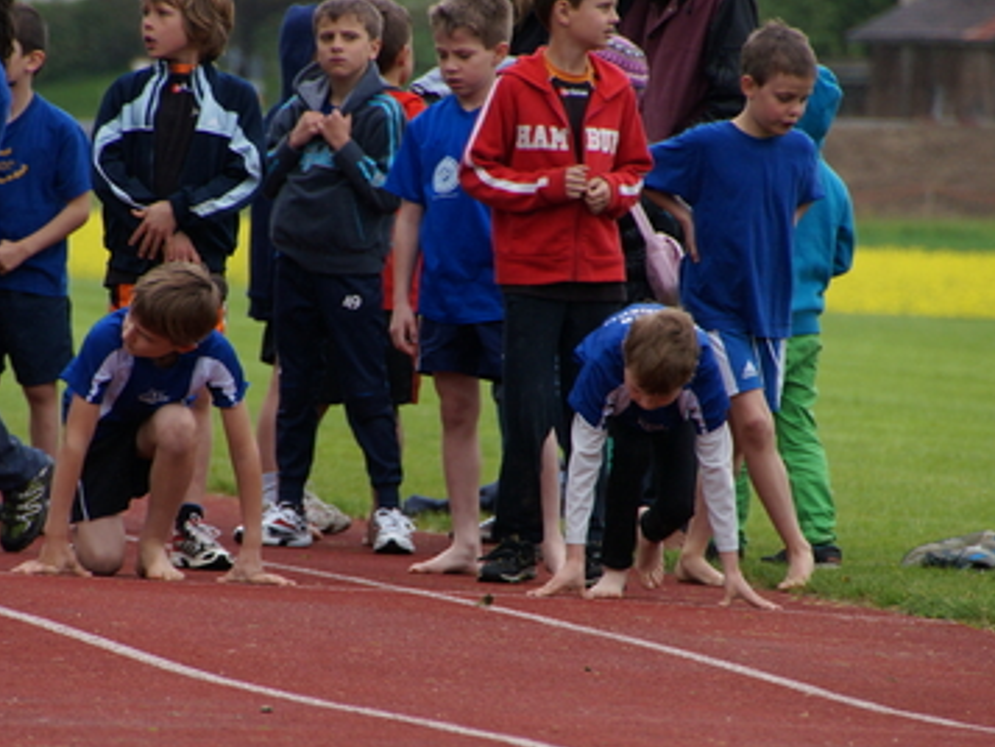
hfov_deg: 3.6
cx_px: 412
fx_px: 15671
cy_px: 411
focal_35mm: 545
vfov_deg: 2.7
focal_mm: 250
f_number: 6.3
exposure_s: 1/400
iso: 400
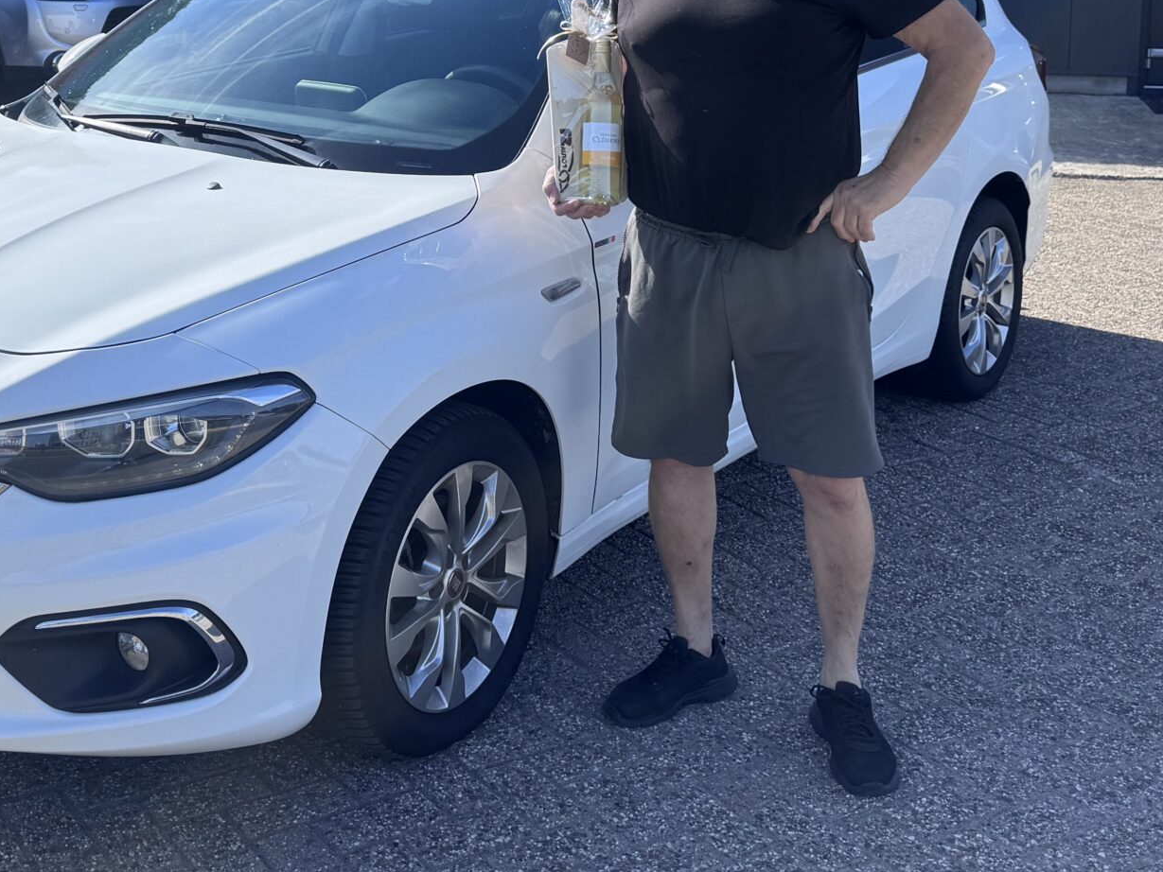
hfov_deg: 37.8
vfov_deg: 28.0
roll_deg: +0.5
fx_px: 1680
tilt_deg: -5.2
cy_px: 87
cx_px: 391
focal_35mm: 50
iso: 80
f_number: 1.78
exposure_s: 1/2252
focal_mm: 6.76
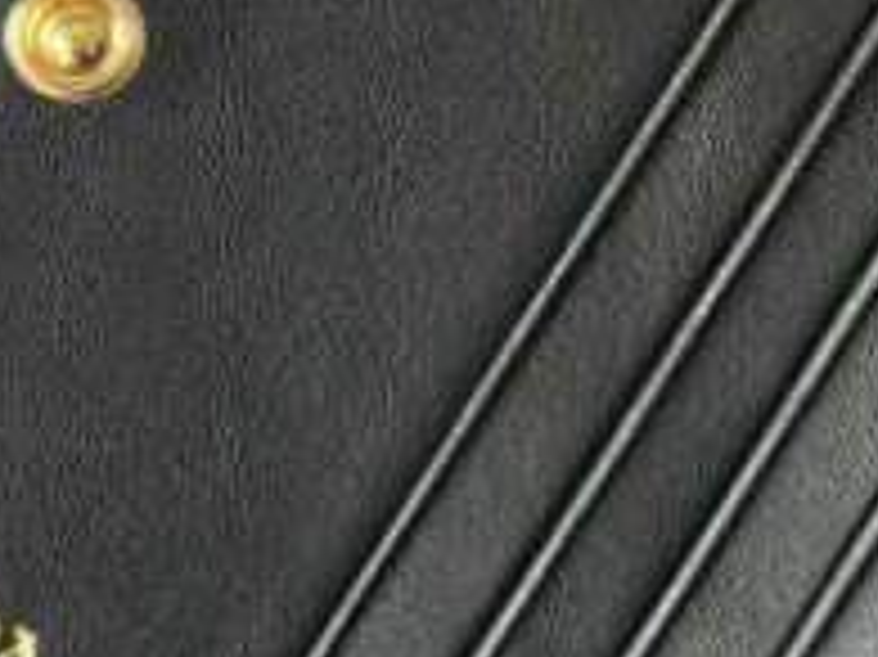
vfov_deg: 8.2
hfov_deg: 10.7
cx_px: 1211
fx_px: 4563
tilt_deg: -46.7
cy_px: 38
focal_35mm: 180
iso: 100
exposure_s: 1/60
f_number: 1.78
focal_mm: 6.76
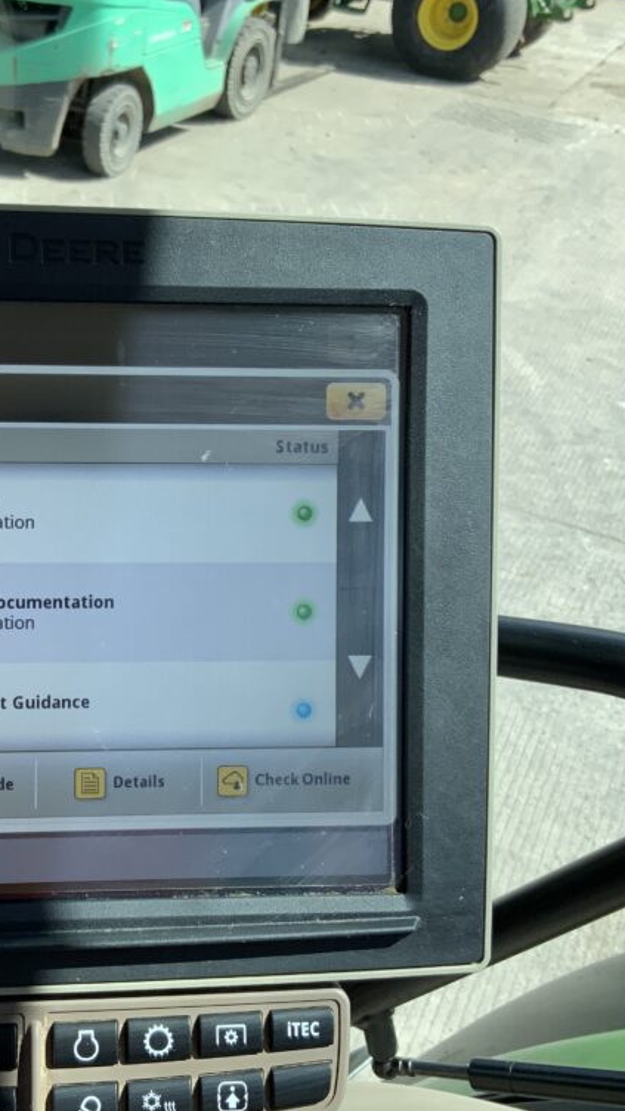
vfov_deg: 47.4
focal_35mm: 43
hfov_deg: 27.2
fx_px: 1267
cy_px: 556
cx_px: 134
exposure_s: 1/666
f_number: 1.8
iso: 16
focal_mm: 3
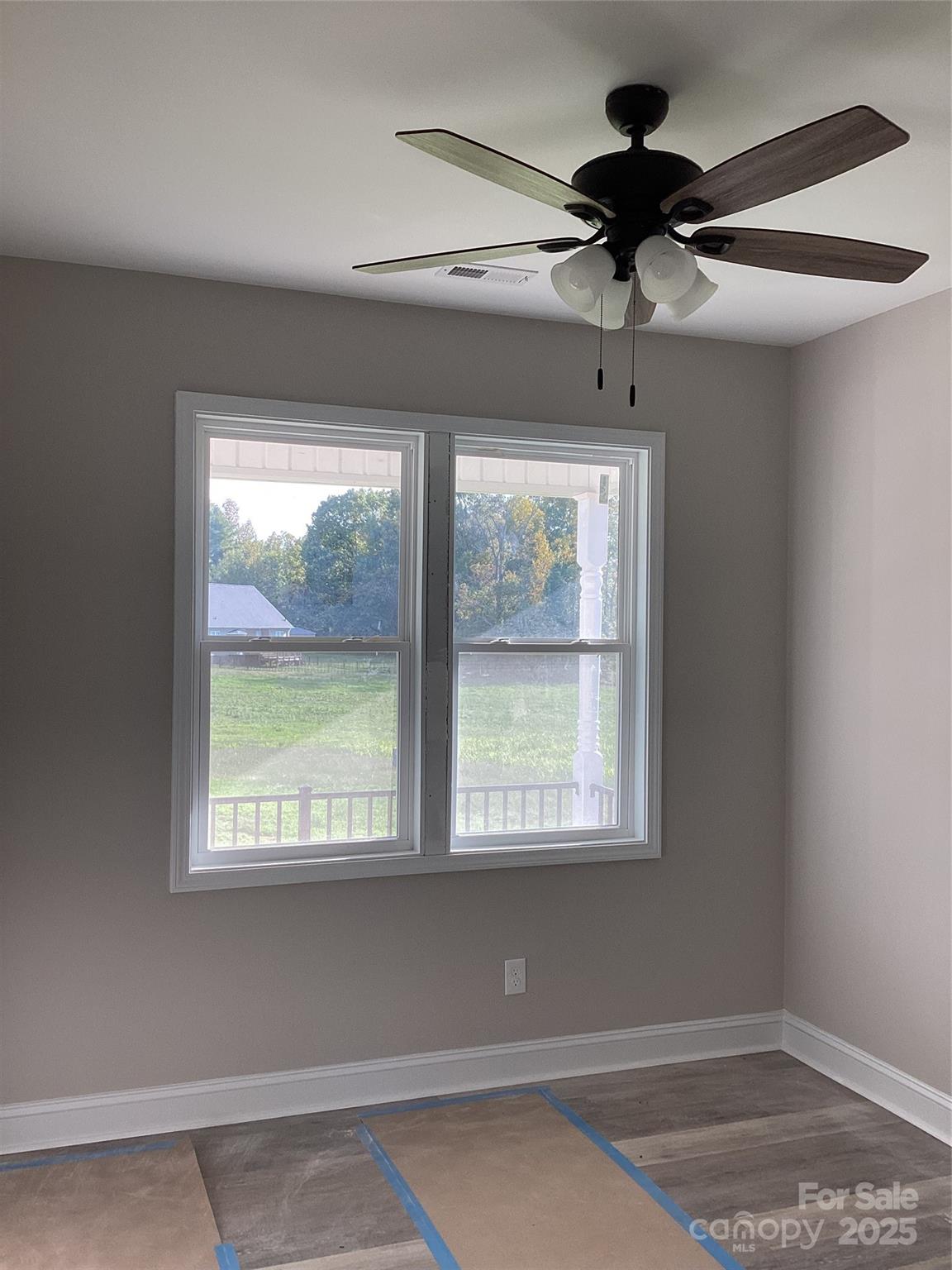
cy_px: 635
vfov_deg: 58.4
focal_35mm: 31
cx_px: 476
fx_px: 1137
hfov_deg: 45.4
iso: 32
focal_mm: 3.3
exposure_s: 1/100
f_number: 2.4
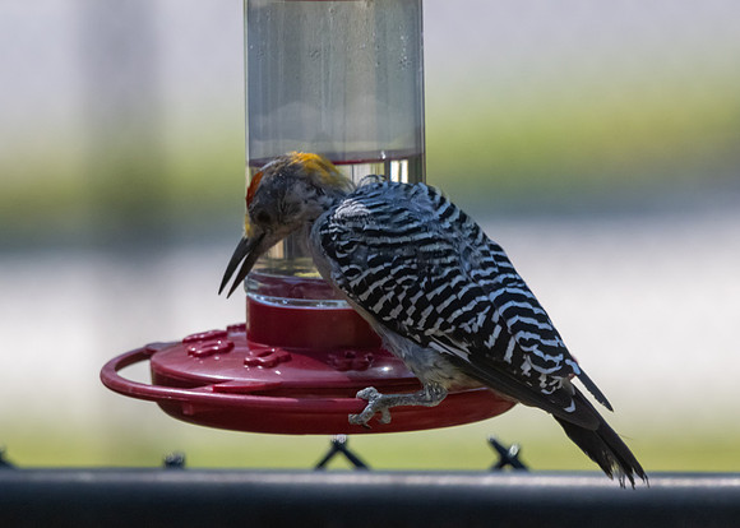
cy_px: 285
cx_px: 362
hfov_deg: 2.7
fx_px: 15933
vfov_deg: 1.9
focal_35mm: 758
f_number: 10
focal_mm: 500
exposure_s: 1/1250
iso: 2800
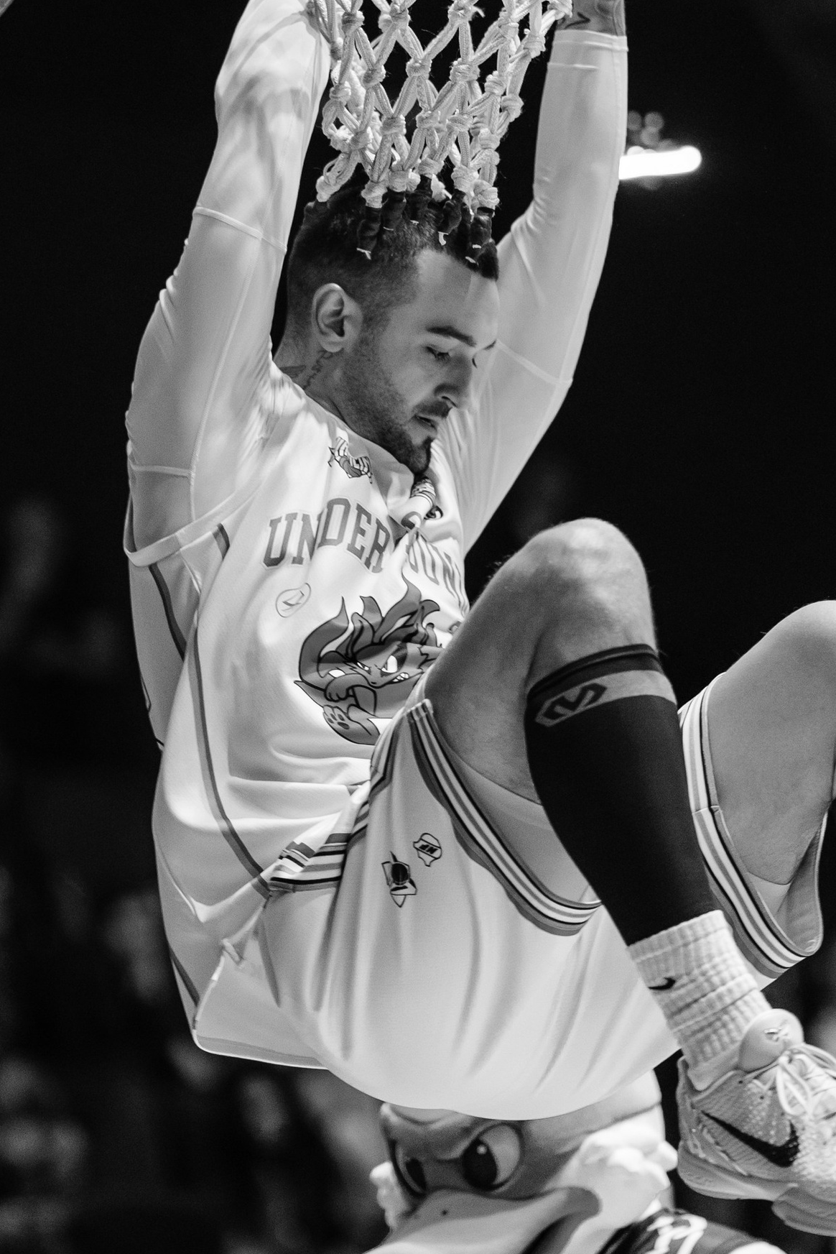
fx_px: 6511
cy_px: 355
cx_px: 376
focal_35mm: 187
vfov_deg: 11.0
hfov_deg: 7.3
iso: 800
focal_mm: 85
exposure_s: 1/1000
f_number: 1.4
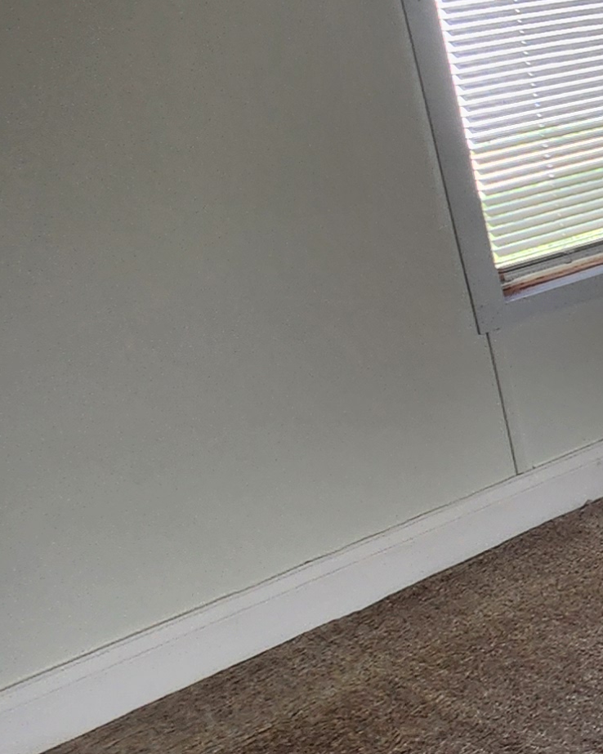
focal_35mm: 55
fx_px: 1227
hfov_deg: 13.1
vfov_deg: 33.0
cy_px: 126
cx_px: 1628
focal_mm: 2.2
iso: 80
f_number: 2.2
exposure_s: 1/120
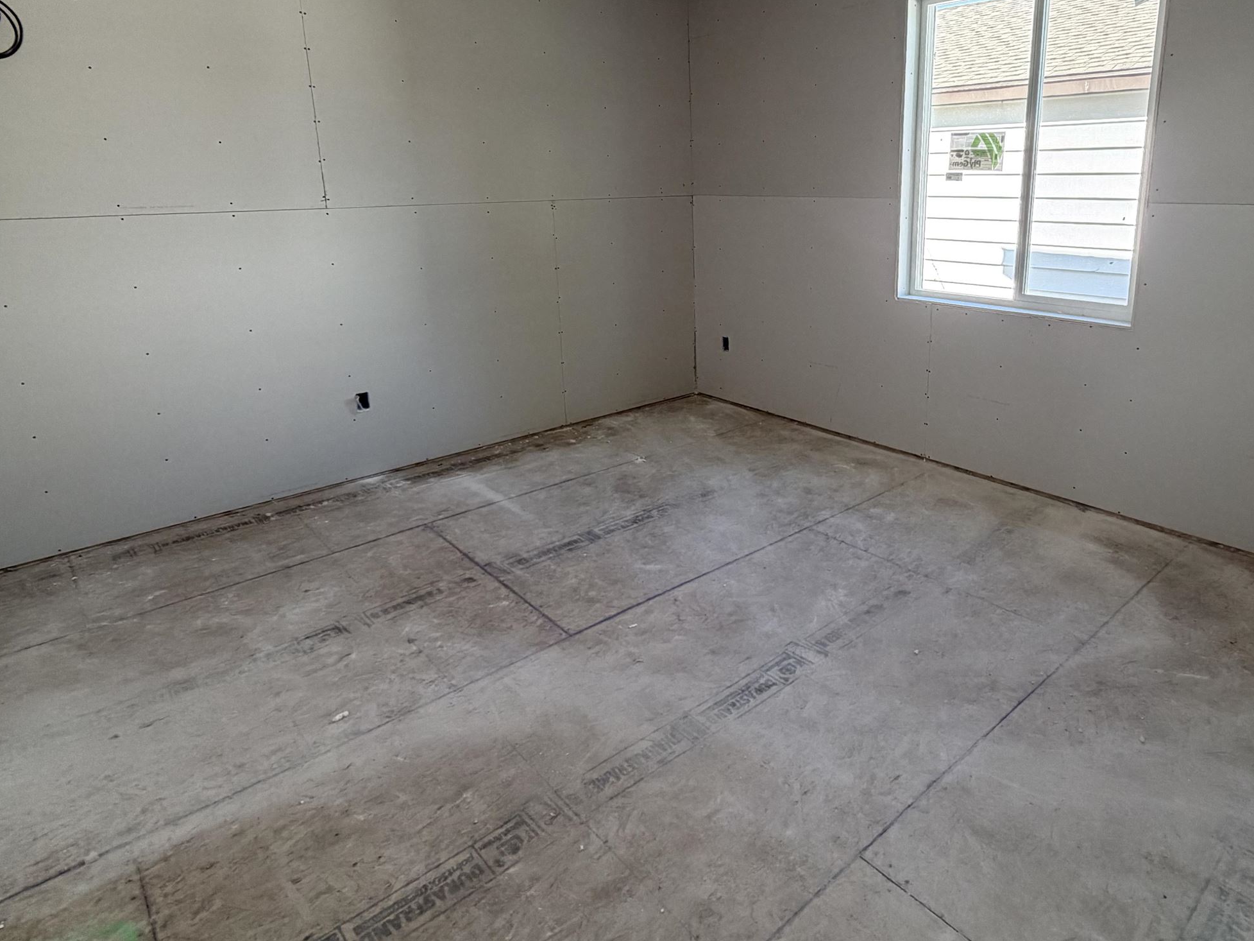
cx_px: 715
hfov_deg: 76.0
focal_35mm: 22
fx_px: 797
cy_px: 356
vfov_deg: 60.3
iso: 200
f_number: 2.2
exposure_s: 1/121
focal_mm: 2.22
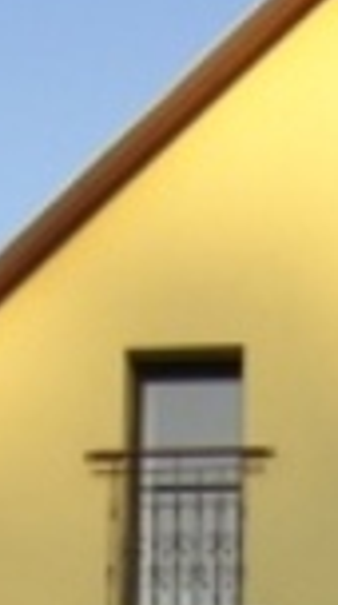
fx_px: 2577
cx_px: 362
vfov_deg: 12.7
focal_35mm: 161
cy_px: 896
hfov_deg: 7.5
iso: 80
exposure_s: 1/400
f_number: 2.8
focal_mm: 5.8
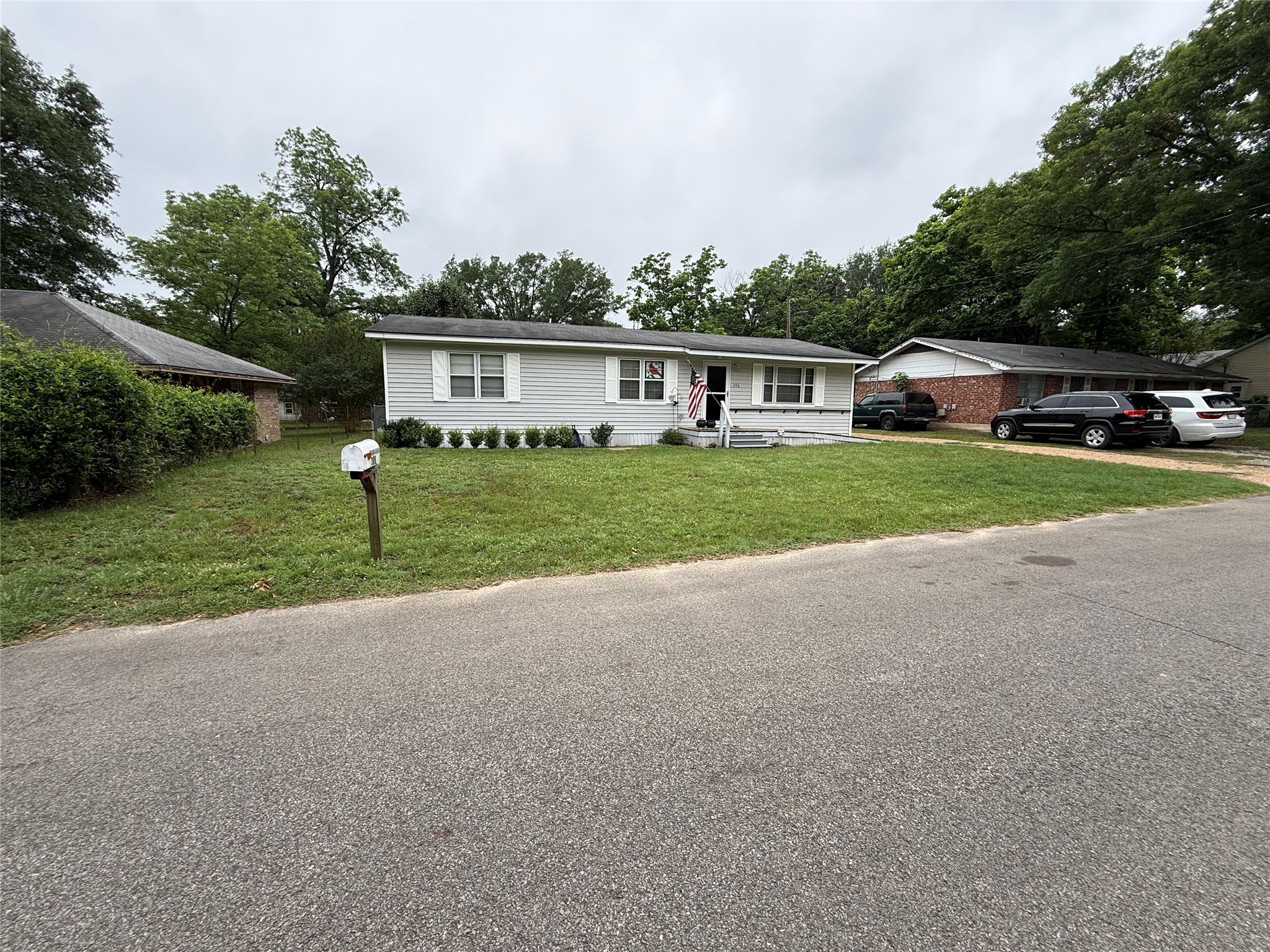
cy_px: 476
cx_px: 635
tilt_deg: -8.0
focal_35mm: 14
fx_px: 514
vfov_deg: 85.7
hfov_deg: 102.1
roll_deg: -0.6
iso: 50
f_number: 2.2
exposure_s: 1/256
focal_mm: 2.22
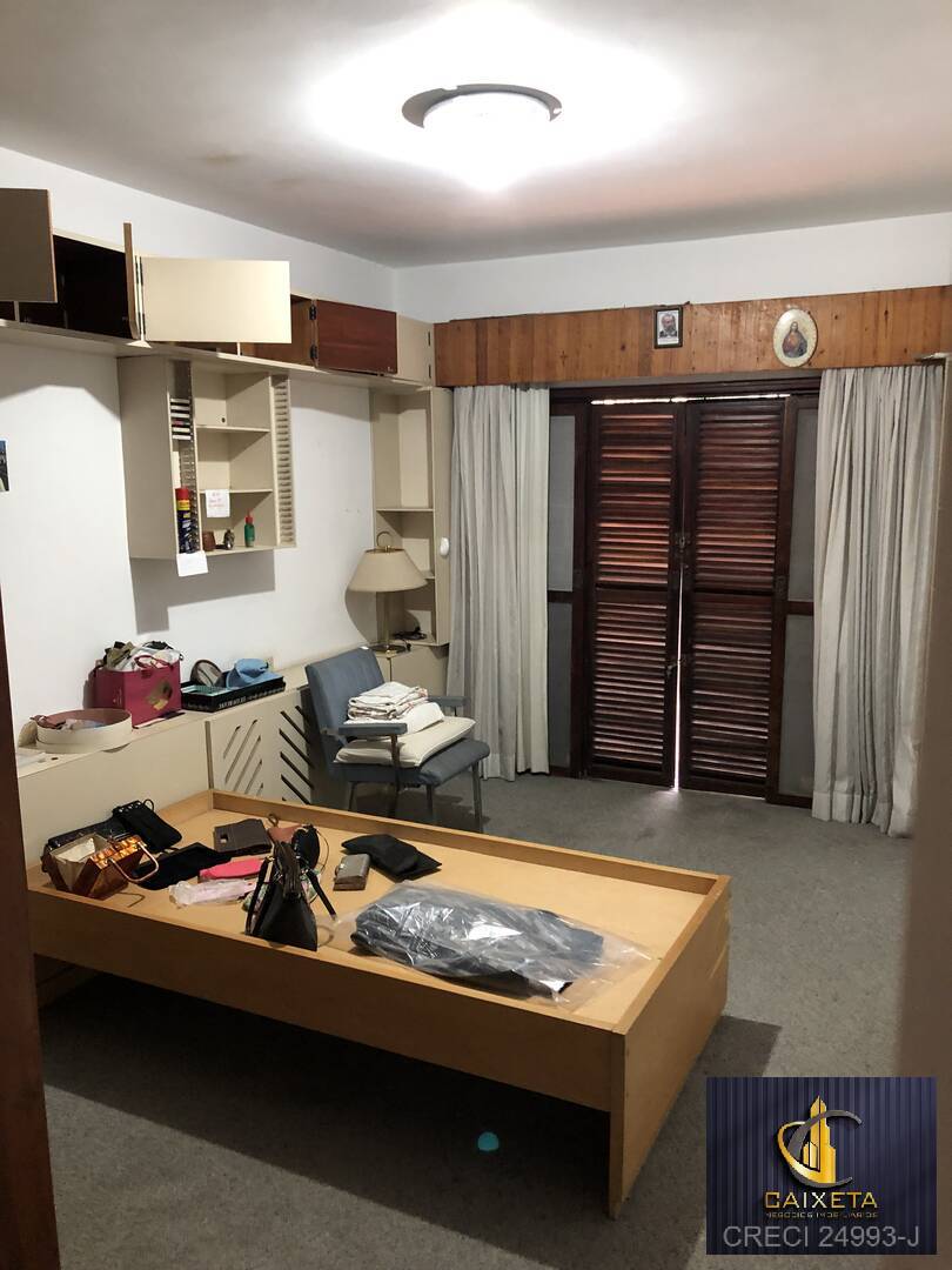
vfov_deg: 63.4
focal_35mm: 28
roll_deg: +3.6
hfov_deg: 49.7
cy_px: 635
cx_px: 476
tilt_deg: -8.3
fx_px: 1027
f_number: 1.8
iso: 100
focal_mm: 3.99
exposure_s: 1/11
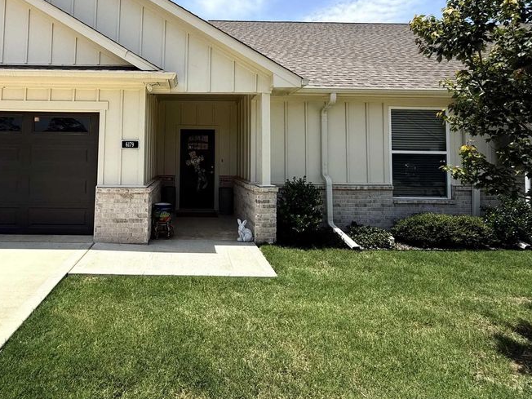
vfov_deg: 59.8
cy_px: 135
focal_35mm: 22
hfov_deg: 74.7
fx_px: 338
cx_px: 192
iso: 50
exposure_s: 1/1534
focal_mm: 2.22
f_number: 2.2
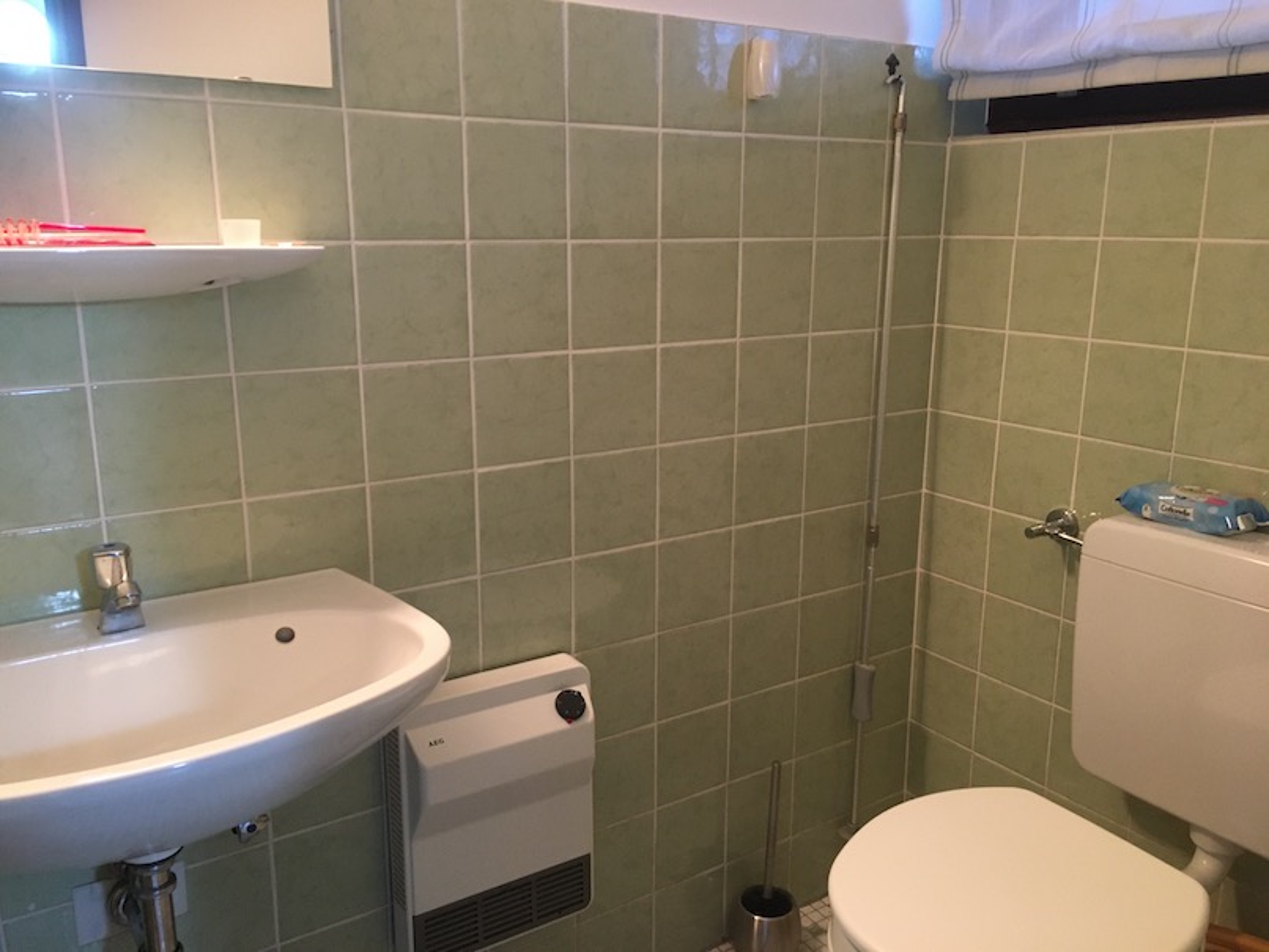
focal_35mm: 29
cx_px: 634
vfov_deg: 48.3
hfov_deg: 61.6
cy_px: 476
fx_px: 1063
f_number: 2.2
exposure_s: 1/20
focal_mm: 4.15
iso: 200
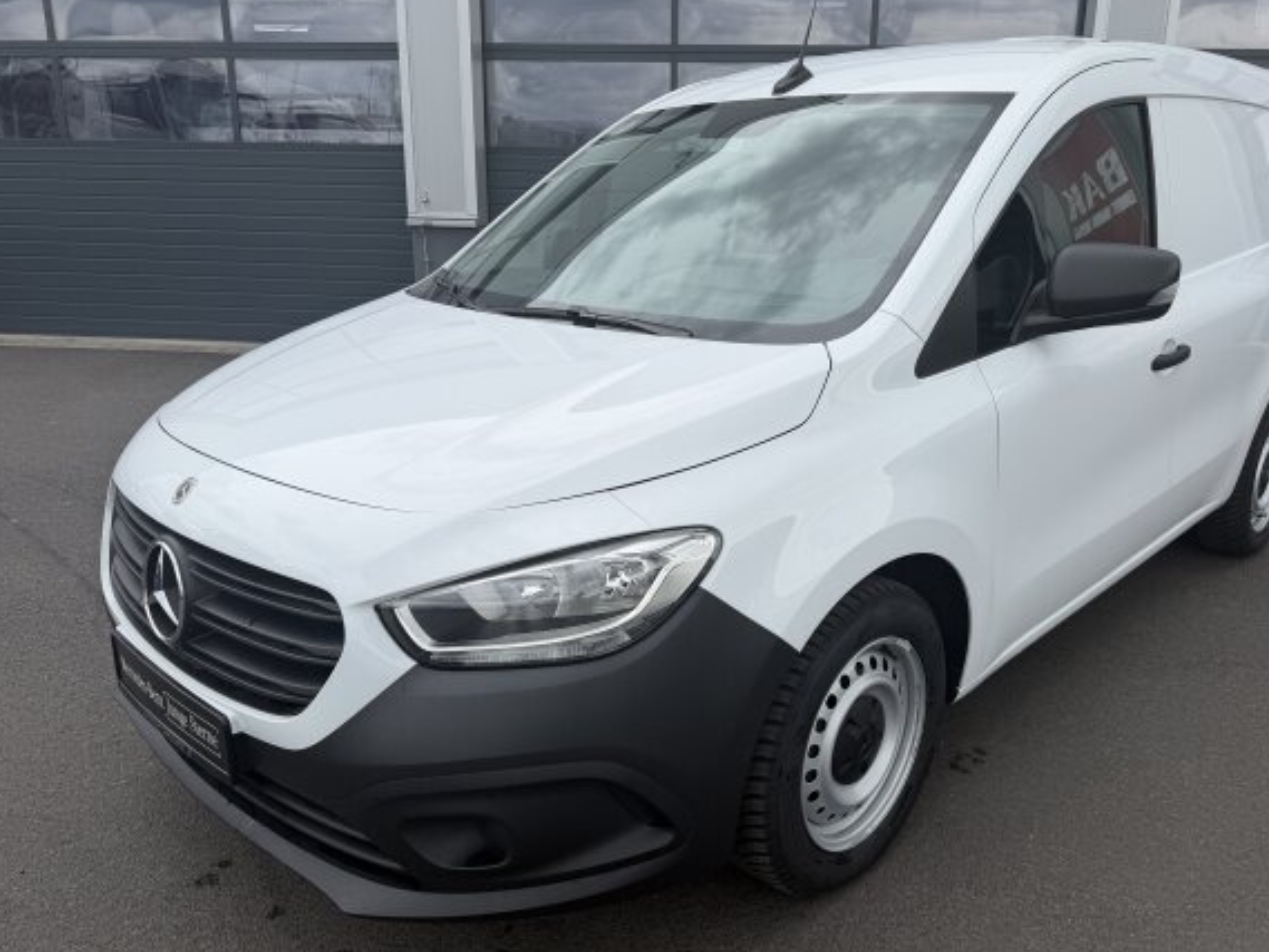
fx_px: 990
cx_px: 700
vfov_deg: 51.3
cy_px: 508
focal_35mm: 27
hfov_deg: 65.1
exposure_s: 1/3279
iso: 80
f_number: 1.78
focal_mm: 6.76
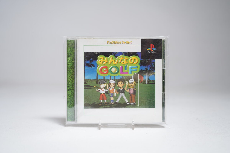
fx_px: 287
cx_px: 115
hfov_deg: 43.6
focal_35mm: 45
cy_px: 76
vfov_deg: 29.9
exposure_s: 1/5
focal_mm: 45
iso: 100
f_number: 5.6
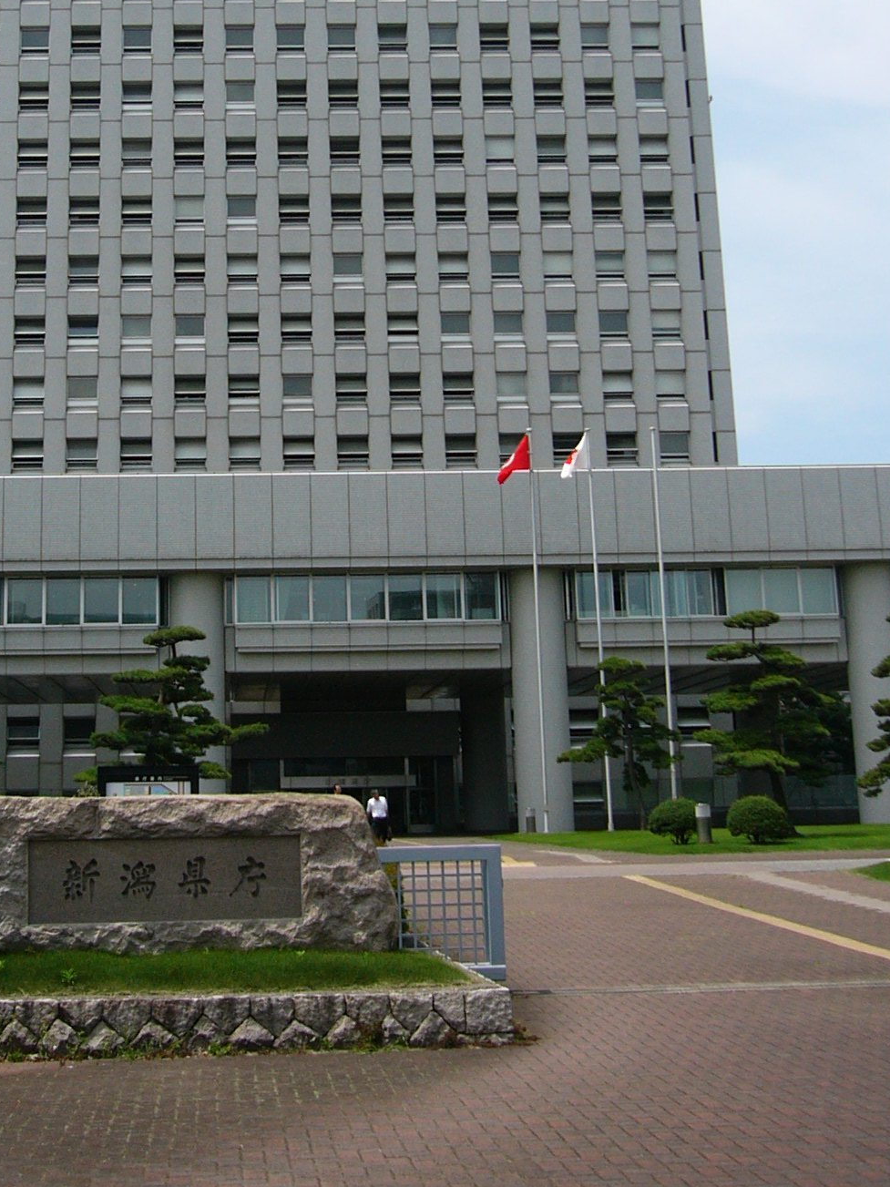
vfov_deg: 34.2
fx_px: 1886
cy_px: 284
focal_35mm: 55
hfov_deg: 26.3
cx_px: 241
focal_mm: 5.8
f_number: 8
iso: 50
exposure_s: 1/160
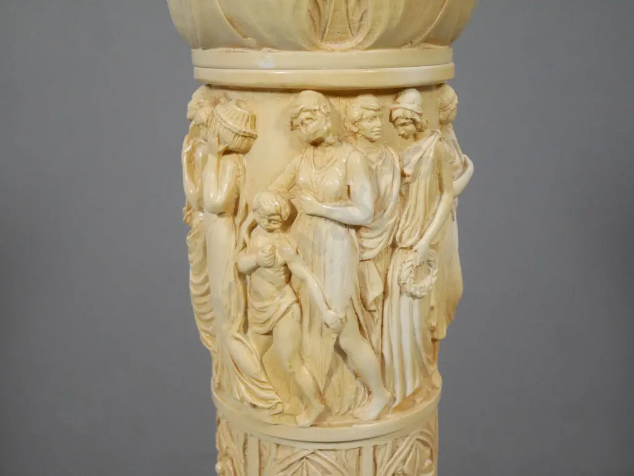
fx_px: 880
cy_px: 238
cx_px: 317
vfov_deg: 30.3
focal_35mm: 48
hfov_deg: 39.6
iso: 3200
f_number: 5
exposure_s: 1/250
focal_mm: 24
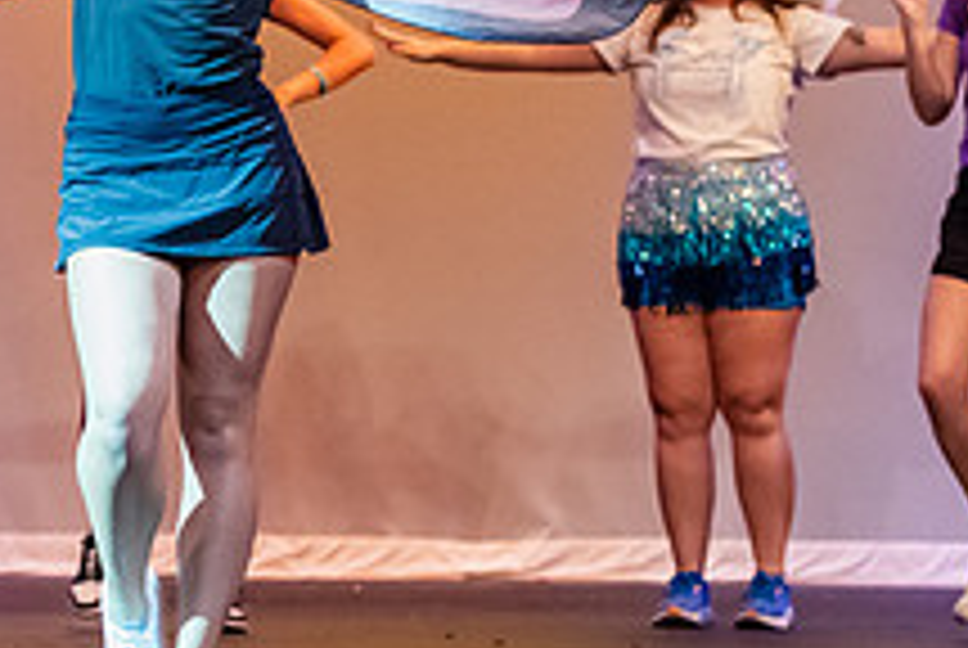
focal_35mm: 229
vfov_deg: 6.0
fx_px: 6166
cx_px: 167
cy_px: -119
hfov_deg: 9.0
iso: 4000
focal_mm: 85
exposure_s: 1/320
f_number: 3.2
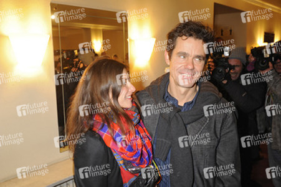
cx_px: 140
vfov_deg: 36.8
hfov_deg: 53.2
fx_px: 281
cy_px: 94
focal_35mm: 36
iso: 1250
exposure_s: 1/30
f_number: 5.6
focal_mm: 36
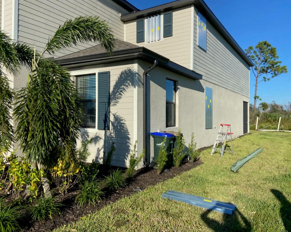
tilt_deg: +1.7
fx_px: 241
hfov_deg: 62.2
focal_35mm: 28
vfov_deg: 51.5
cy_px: 116
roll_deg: -0.6
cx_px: 142
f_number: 1.8
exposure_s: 1/3610
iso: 32
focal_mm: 4.25
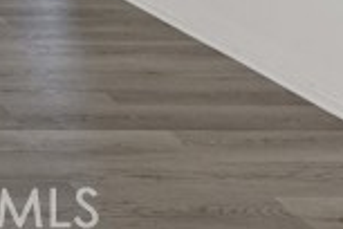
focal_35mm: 67
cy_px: -239
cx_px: -291
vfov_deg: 15.7
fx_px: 638
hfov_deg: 20.3
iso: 1250
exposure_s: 1/125
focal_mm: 16
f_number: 8
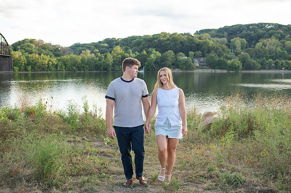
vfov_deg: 35.4
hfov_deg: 51.2
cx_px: 149
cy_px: 97
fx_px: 304
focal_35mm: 38
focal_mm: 35
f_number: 3.2
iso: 100
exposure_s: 1/500
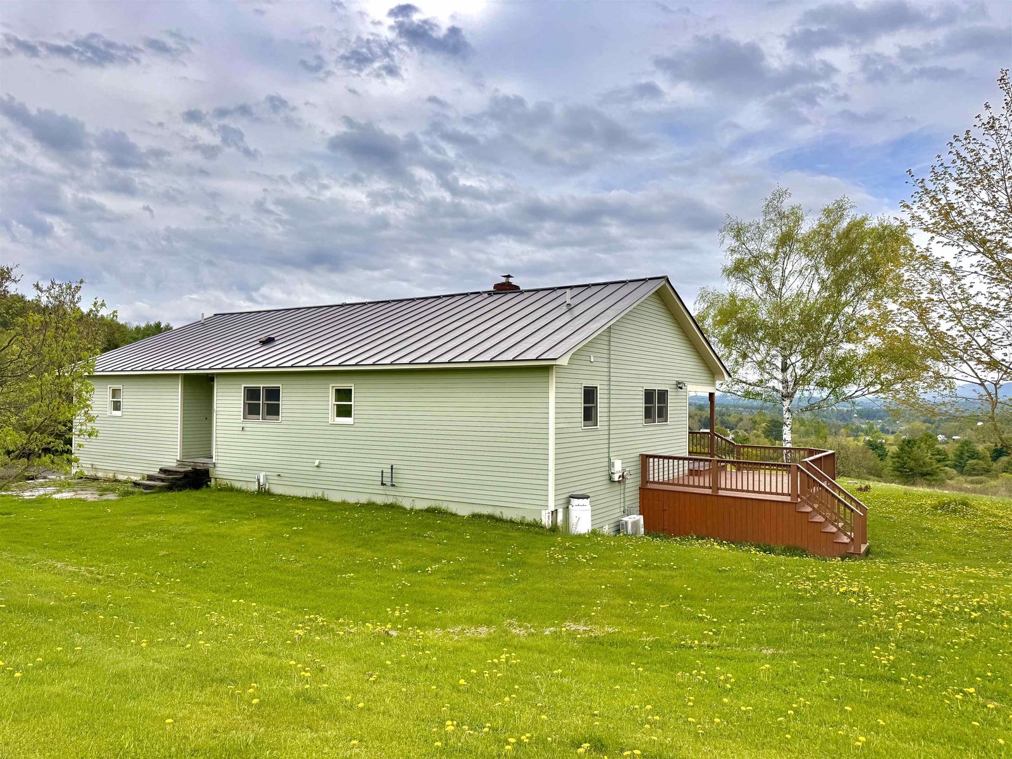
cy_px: 380
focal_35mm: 24
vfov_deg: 56.8
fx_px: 702
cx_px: 506
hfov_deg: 71.6
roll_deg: -0.5
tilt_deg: +1.2
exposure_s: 1/6410
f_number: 1.78
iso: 80
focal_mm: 6.76
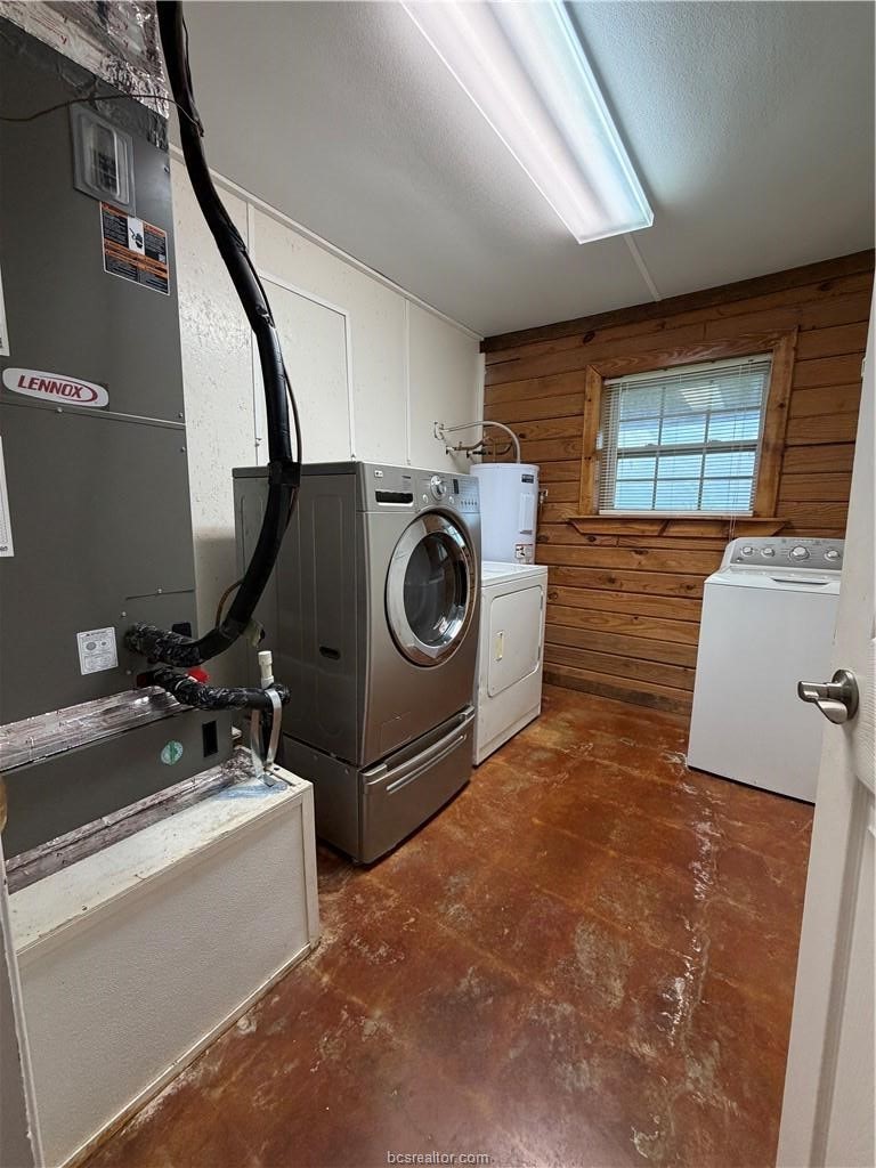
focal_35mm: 14
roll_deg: -0.1
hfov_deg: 85.7
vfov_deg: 102.1
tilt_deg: -7.8
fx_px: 472
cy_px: 584
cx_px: 438
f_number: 2.2
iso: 250
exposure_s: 1/120
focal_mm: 2.22
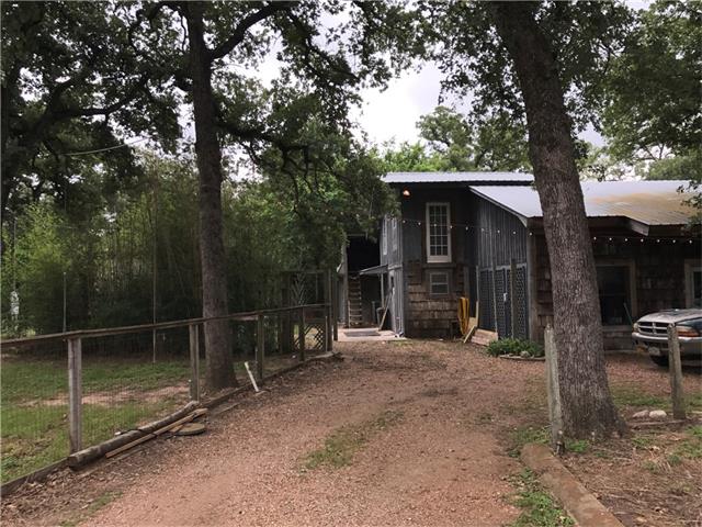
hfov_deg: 63.4
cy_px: 264
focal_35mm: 28
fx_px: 568
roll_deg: -0.2
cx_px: 351
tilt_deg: +3.9
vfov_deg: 49.7
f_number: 1.8
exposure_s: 1/1041
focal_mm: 3.99
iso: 20
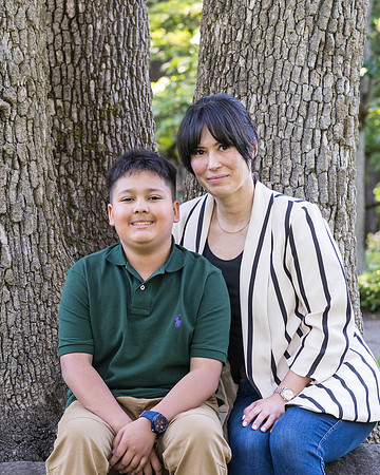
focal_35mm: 179
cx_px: 136
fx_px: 2514
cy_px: 238
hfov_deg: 8.6
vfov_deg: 10.8
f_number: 4
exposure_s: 1/320
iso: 1600
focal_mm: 85
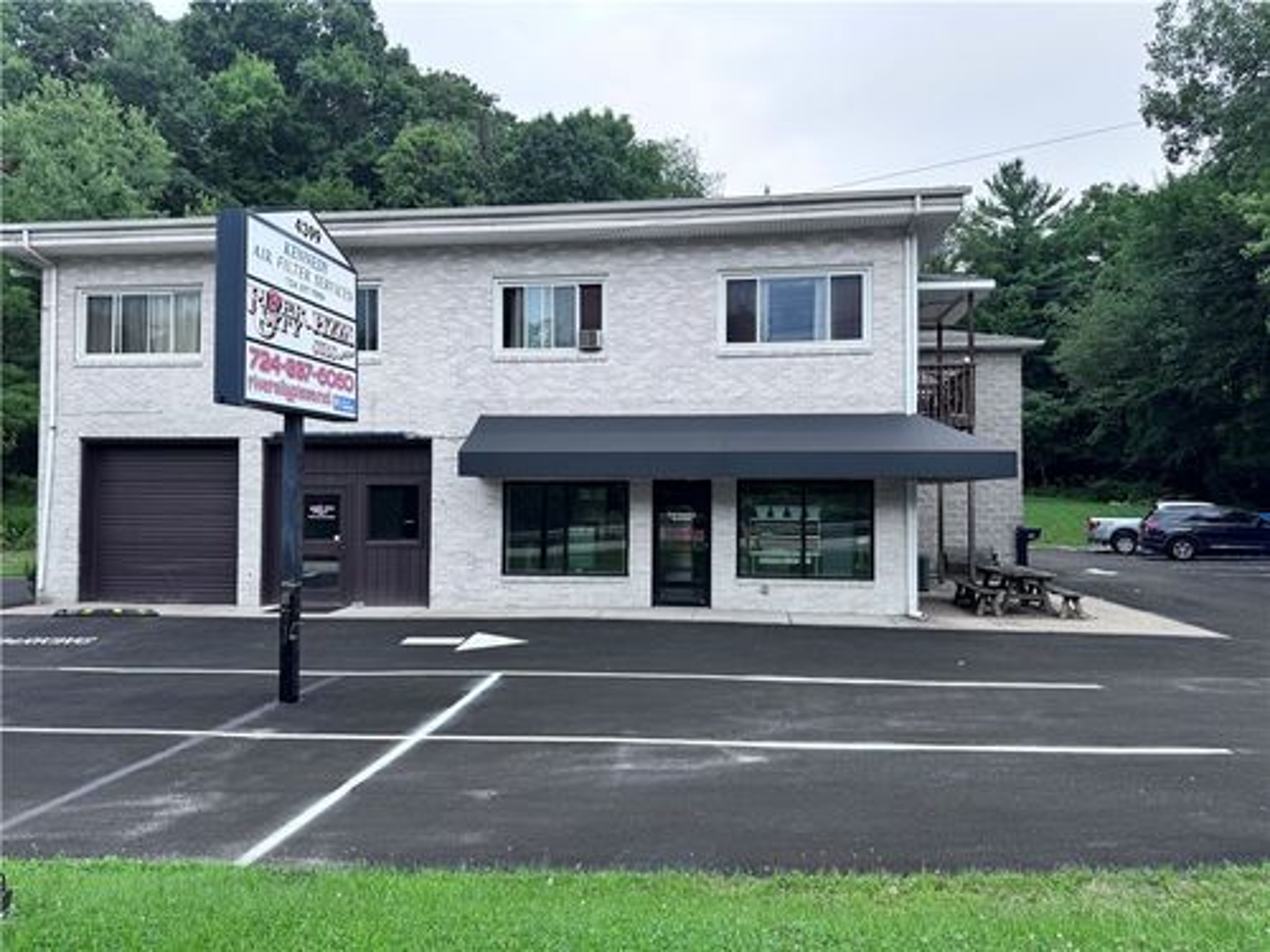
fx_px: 881
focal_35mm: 24
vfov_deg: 56.8
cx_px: 635
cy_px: 476
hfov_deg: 71.6
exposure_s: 1/1311
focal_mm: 6.76
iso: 80
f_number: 1.78
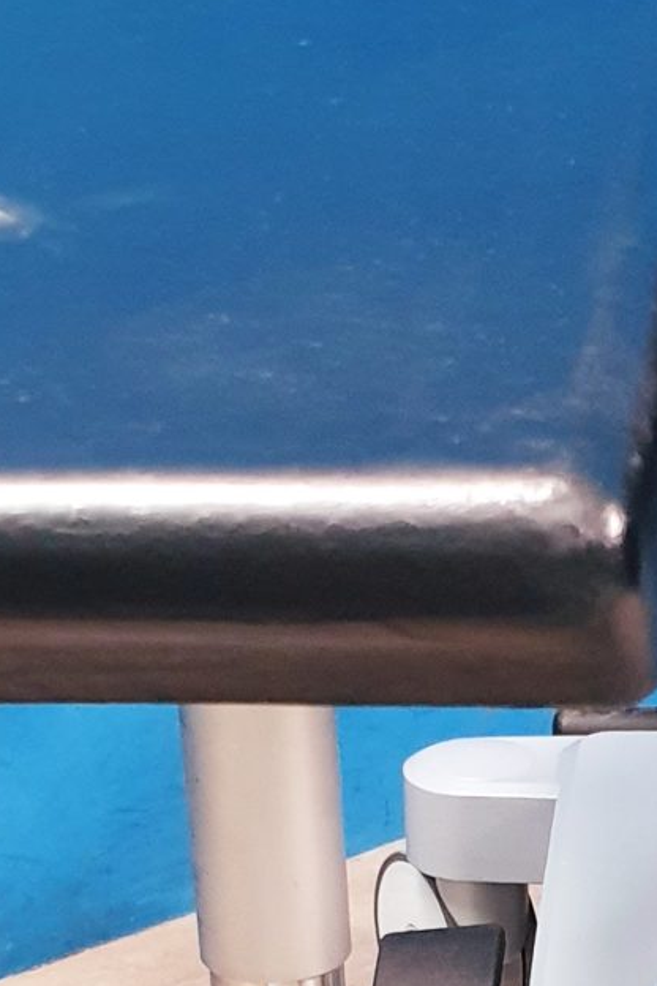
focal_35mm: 111
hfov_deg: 12.1
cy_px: 1130
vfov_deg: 17.7
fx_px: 3038
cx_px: 739
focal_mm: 4.3
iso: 320
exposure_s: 1/33
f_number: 2.4
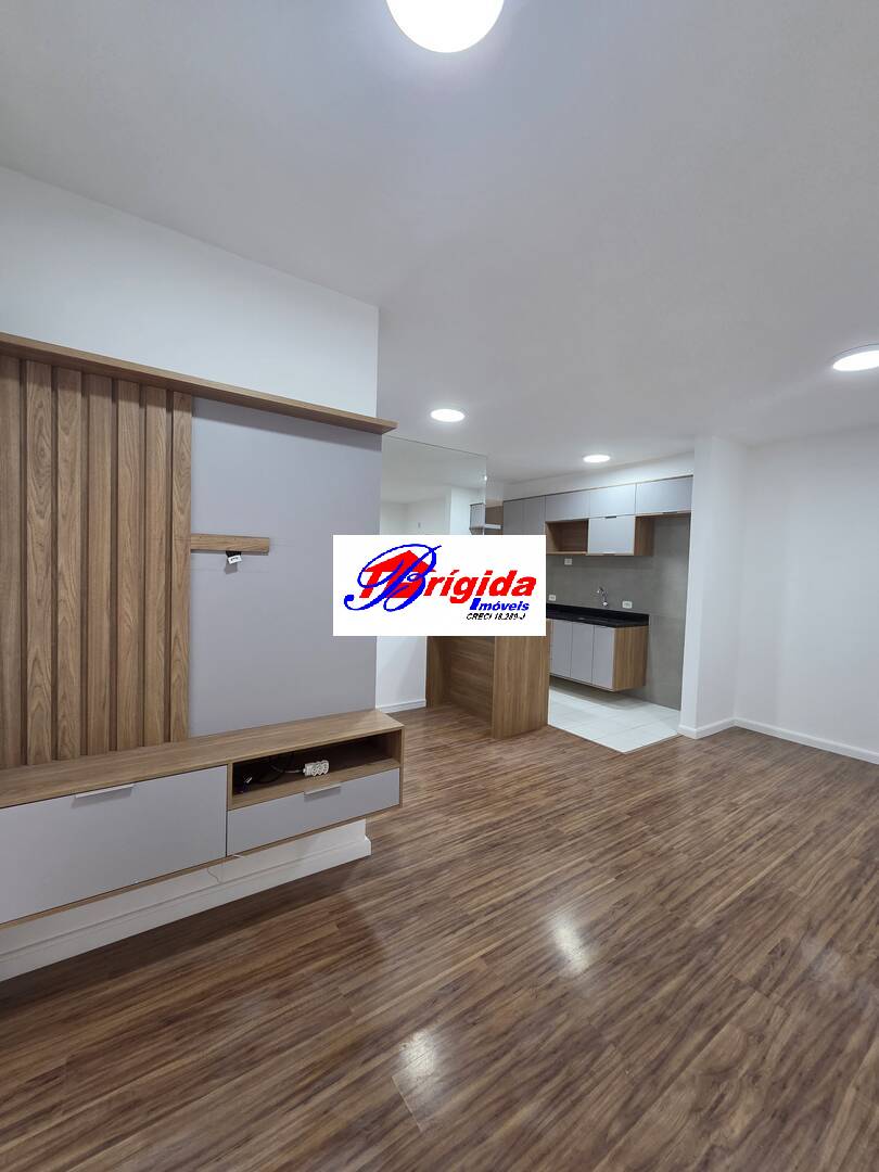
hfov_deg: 89.9
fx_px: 440
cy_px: 586
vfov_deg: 106.2
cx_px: 440
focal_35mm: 13
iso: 200
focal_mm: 2.2
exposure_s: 1/60
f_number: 2.2
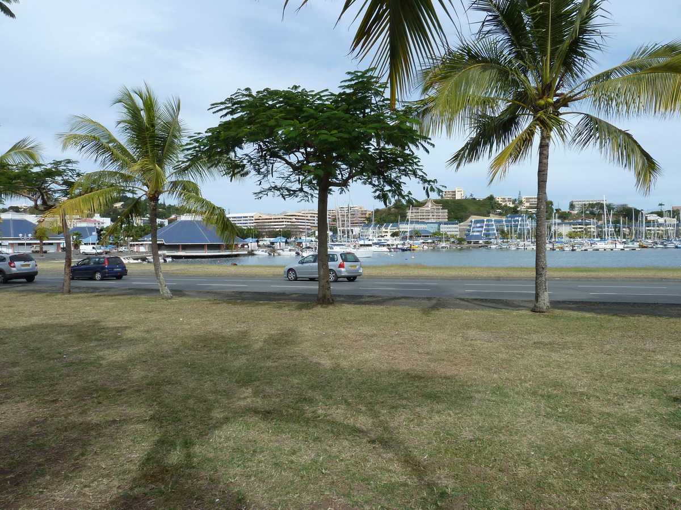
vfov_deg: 54.9
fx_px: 492
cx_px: 340
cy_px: 255
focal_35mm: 25
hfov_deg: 69.4
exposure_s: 1/500
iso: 80
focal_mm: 4.1
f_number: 4.5
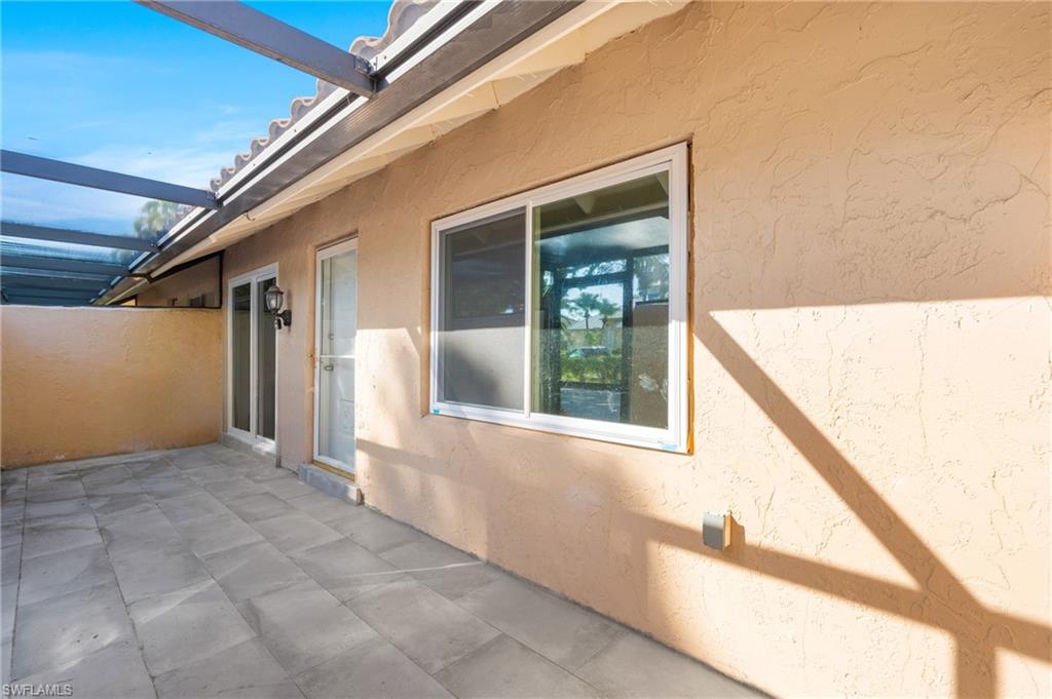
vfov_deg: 73.7
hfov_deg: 96.8
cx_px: 526
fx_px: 467
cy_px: 350
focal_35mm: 16
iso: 200
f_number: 9
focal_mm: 16
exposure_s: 1/30
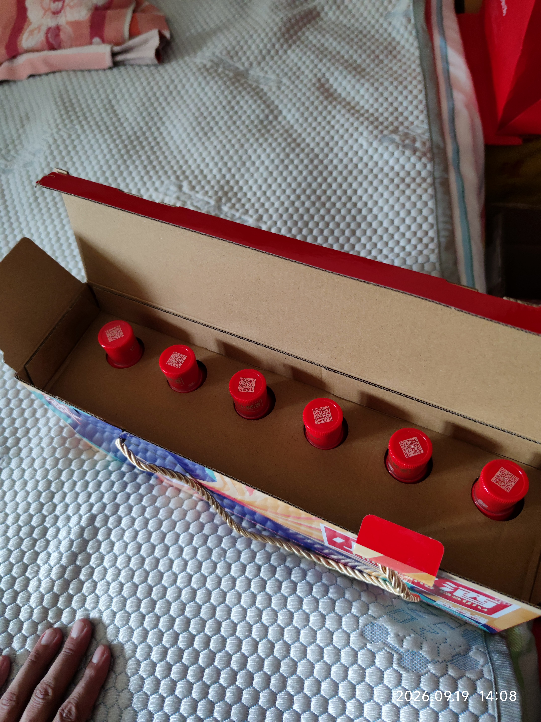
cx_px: 270
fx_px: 500
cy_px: 361
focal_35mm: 24
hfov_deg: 56.8
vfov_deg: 71.6
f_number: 1.69
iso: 409
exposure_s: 1/50
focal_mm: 6.72
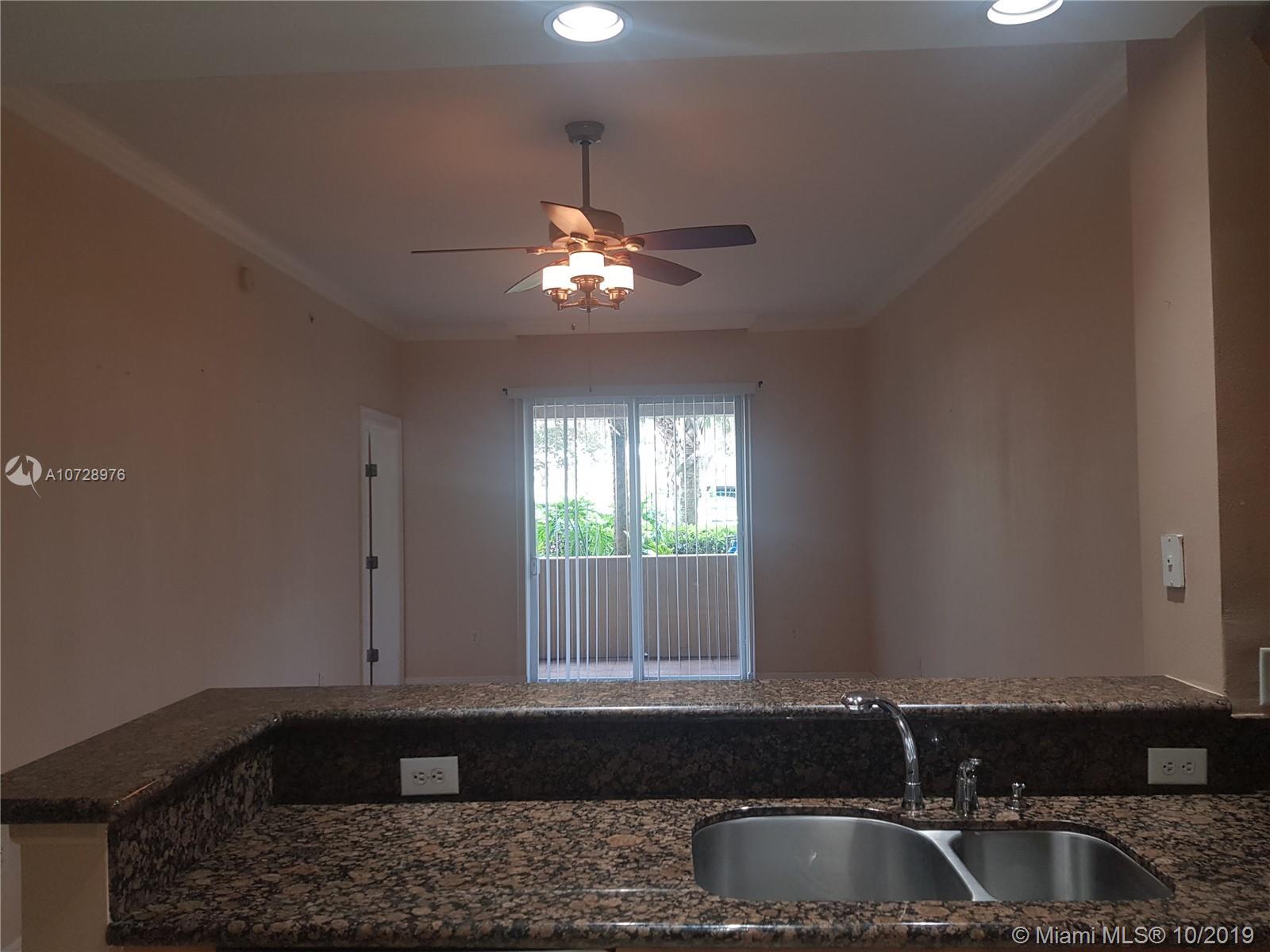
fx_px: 954
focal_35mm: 26
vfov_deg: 53.1
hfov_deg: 67.3
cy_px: 476
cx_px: 635
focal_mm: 4.2
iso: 100
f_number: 1.7
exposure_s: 1/60
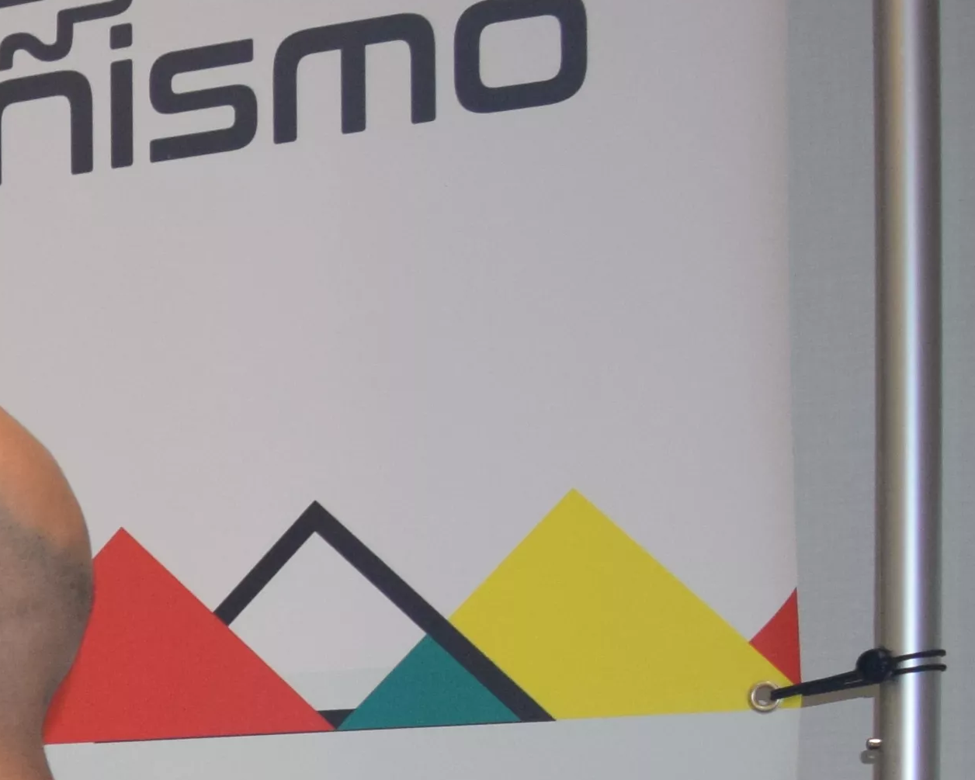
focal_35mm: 121
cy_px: 1195
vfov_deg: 12.1
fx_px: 3492
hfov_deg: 12.9
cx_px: -1219
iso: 800
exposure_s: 1/100
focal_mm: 18
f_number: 5
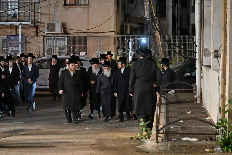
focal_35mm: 92
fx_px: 593
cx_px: 116
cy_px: 78
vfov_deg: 14.9
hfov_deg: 22.1
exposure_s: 1/160
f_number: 4
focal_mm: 92
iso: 2000
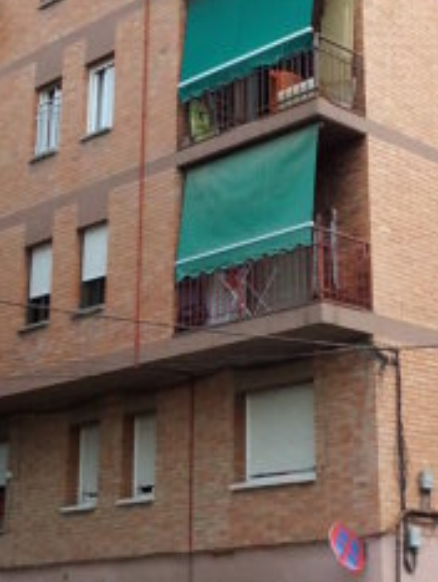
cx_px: 353
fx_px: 1196
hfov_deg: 20.5
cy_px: 201
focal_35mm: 71
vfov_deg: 27.2
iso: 100
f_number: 3.2
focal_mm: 4.6
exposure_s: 1/200
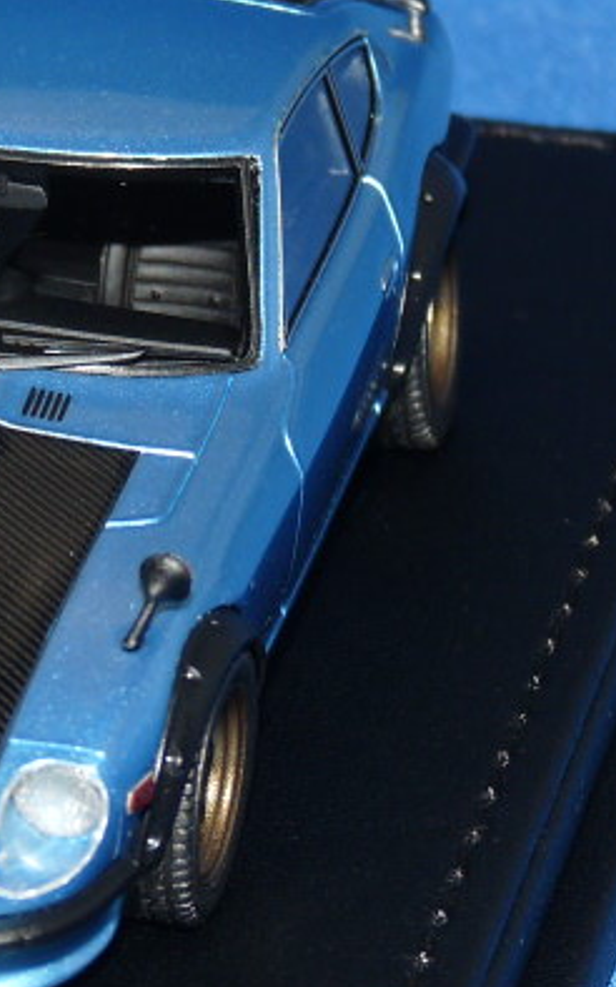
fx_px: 6209
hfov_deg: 5.7
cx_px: -73
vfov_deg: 9.1
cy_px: 458
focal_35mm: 231
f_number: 3.4
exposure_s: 1/40
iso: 100
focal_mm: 13.8
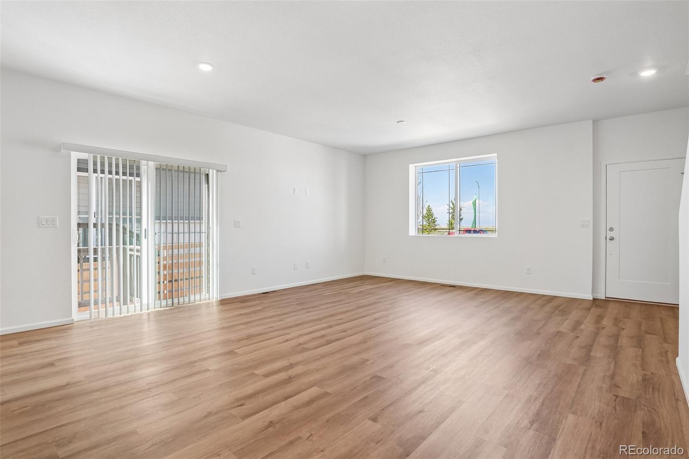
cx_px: 344
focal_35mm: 16
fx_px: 316
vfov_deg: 72.0
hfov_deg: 95.0
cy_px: 230
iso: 125
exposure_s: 1/30
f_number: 8
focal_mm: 11
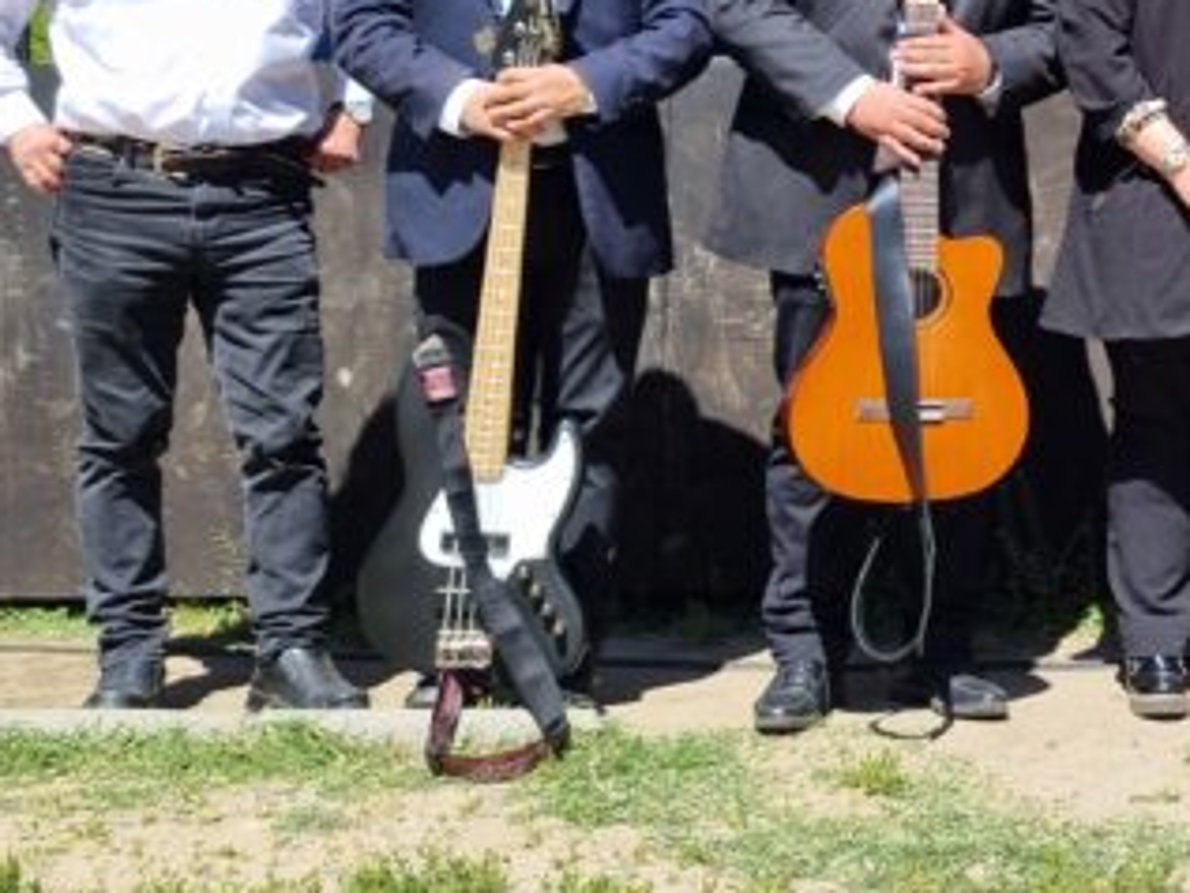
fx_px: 2029
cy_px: 90
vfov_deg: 24.1
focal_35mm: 59
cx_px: 1314
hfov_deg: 29.4
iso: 50
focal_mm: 5.4
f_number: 1.8
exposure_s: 1/1768
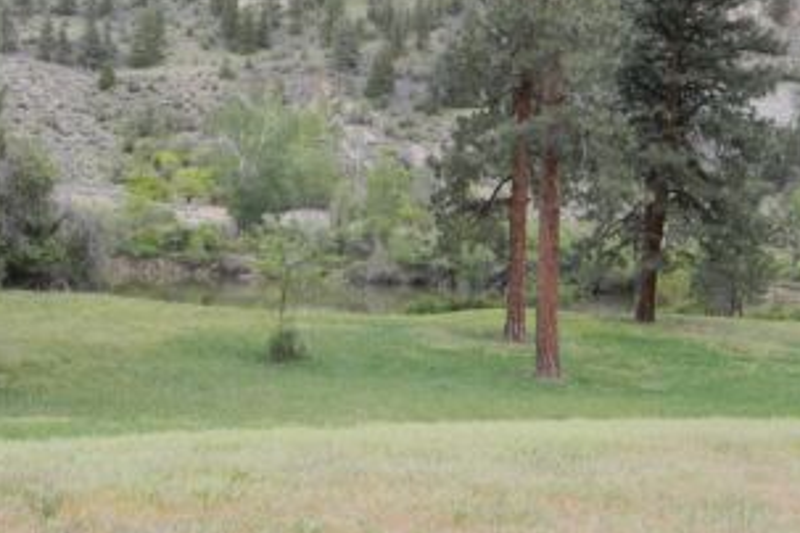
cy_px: 277
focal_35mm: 48
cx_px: 346
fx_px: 1067
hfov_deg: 41.0
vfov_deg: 28.1
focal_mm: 6.2
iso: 80
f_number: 3.3
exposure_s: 1/100
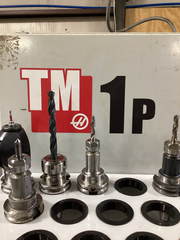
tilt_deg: -13.2
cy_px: 120
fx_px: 215
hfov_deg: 45.4
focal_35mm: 31
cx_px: 90
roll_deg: +0.0
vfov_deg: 58.4
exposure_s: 1/60
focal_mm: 3.3
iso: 200
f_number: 2.4
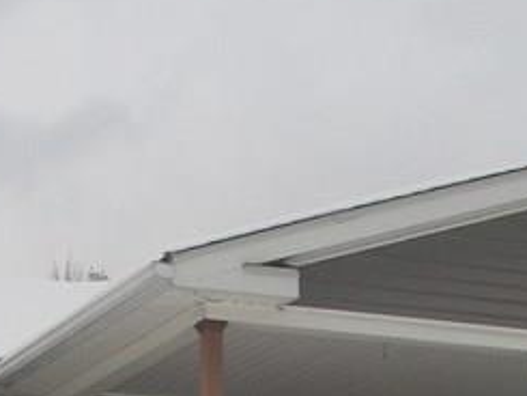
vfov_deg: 9.9
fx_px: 2224
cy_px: 553
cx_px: 245
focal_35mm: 146
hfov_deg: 13.5
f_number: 5.6
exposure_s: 1/400
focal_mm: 6.3
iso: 80
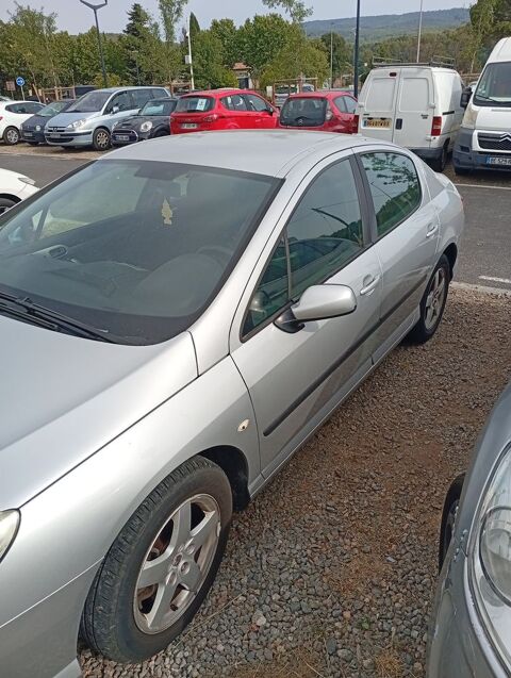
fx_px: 530
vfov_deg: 65.2
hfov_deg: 51.5
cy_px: 339
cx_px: 256
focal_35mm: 27
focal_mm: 3.98
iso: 50
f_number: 1.8
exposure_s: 1/576
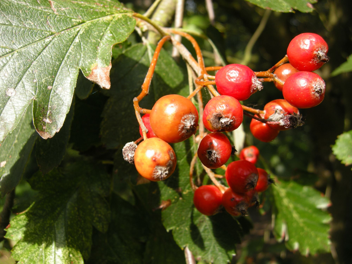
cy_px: 132
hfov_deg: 52.6
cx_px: 176
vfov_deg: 40.7
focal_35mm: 35
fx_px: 356
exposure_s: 1/141
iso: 64
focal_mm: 7.5
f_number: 3.8
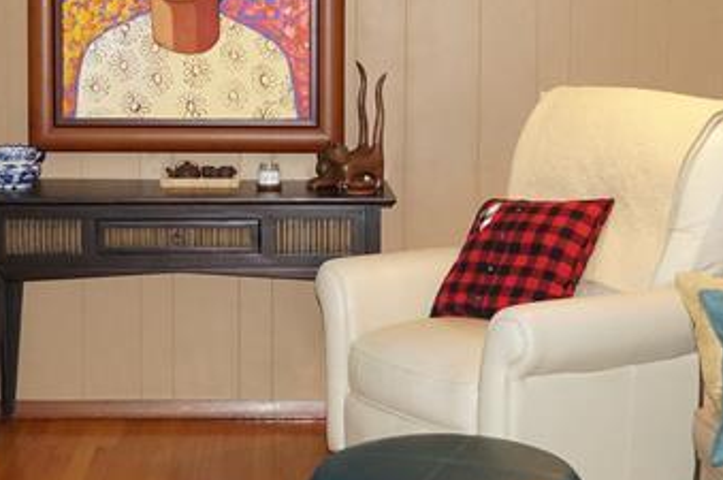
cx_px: 347
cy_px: 111
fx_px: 1544
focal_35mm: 77
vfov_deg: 17.5
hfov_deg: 26.3
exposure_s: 1/60
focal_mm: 16
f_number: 4
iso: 800
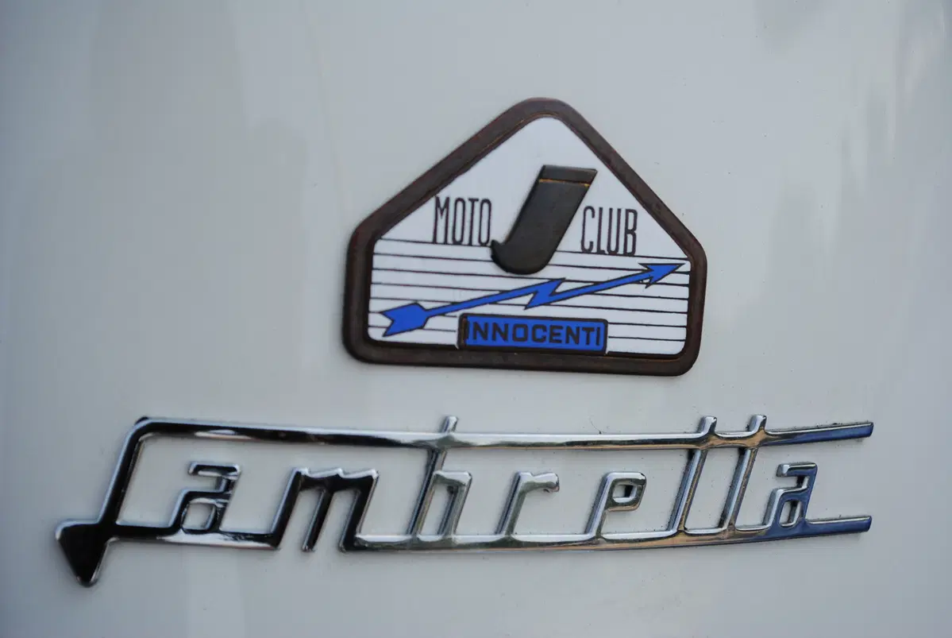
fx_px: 2185
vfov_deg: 16.6
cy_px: 319
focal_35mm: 82
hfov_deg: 24.6
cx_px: 476
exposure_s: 1/200
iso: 100
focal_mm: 55
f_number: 7.1
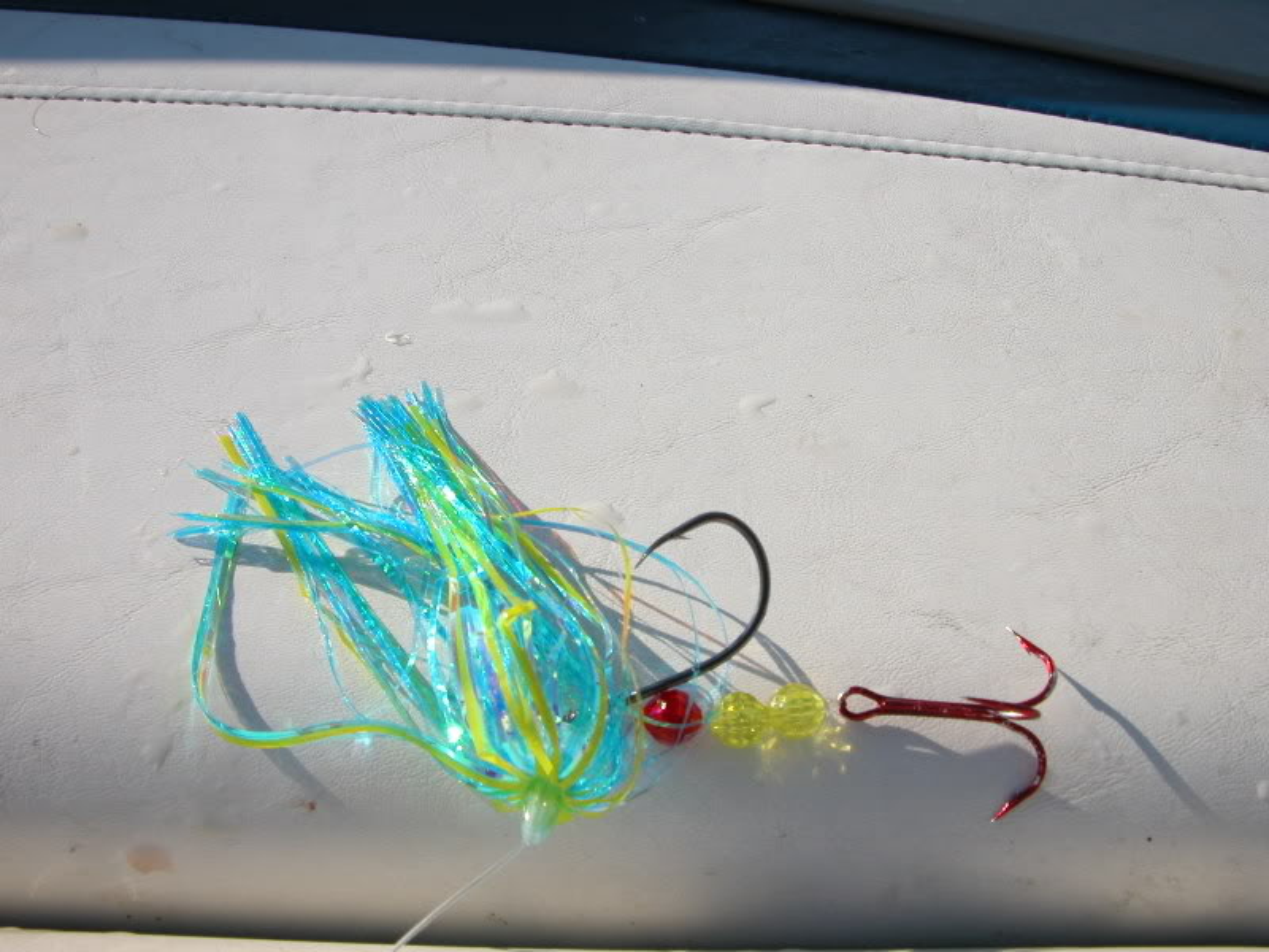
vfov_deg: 40.7
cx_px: 634
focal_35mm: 35
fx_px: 1283
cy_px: 476
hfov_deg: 52.6
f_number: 6.3
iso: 100
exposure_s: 1/368
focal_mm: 8.9
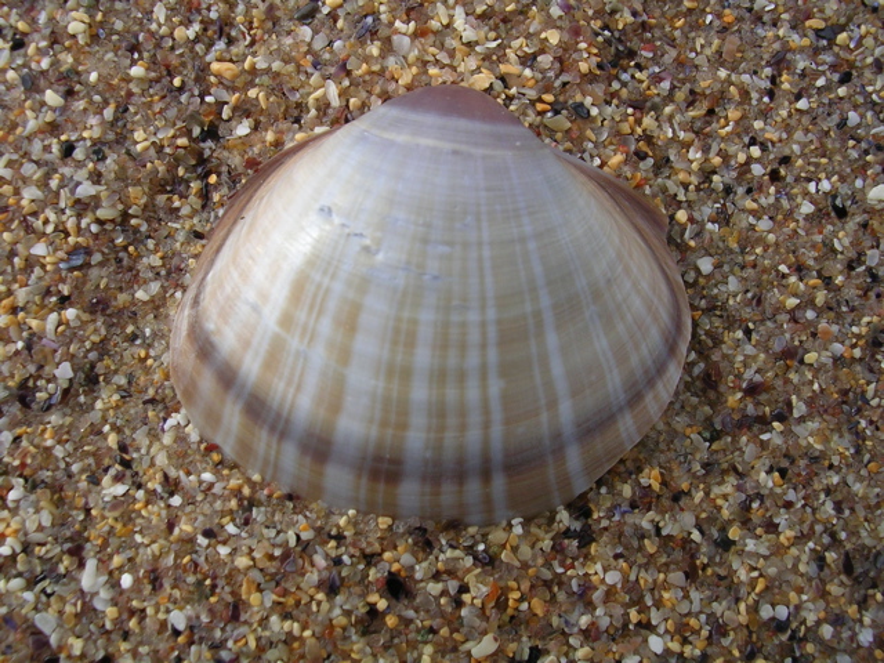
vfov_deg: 37.7
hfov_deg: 49.0
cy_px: 332
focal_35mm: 38
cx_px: 442
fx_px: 970
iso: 50
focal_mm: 5.8
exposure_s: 1/214
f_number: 5.6
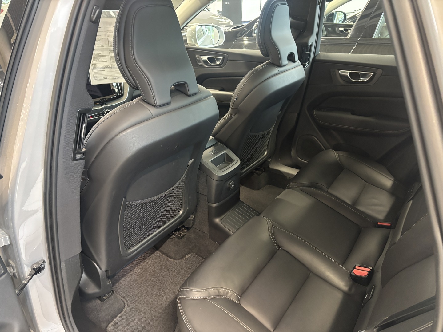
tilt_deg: -27.0
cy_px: 166
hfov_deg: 67.3
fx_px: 333
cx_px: 222
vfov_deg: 53.1
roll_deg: +0.0
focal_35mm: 26
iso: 640
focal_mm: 5.96
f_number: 1.6
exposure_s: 1/33
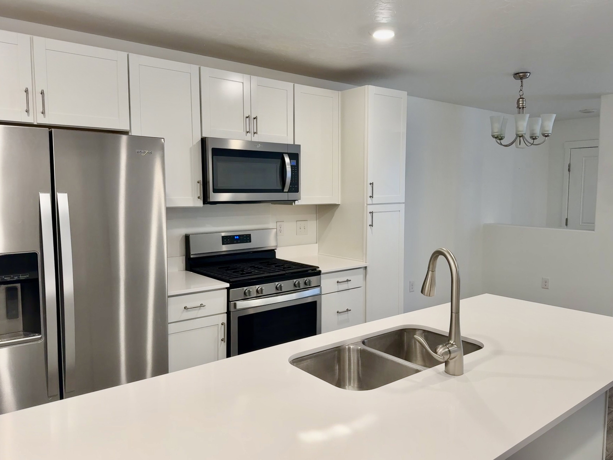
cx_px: 306
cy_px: 230
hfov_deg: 71.6
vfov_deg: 56.8
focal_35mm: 24
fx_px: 425
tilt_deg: -6.0
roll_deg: +0.9
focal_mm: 6.76
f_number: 1.78
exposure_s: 1/512
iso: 50
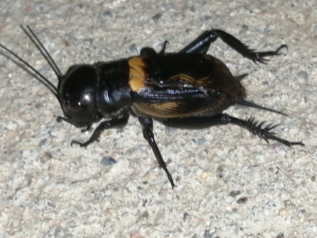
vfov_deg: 14.2
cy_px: 119
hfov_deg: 18.9
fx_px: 953
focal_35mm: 104
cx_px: 158
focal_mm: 3.46
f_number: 1.8
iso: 125
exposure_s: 1/30
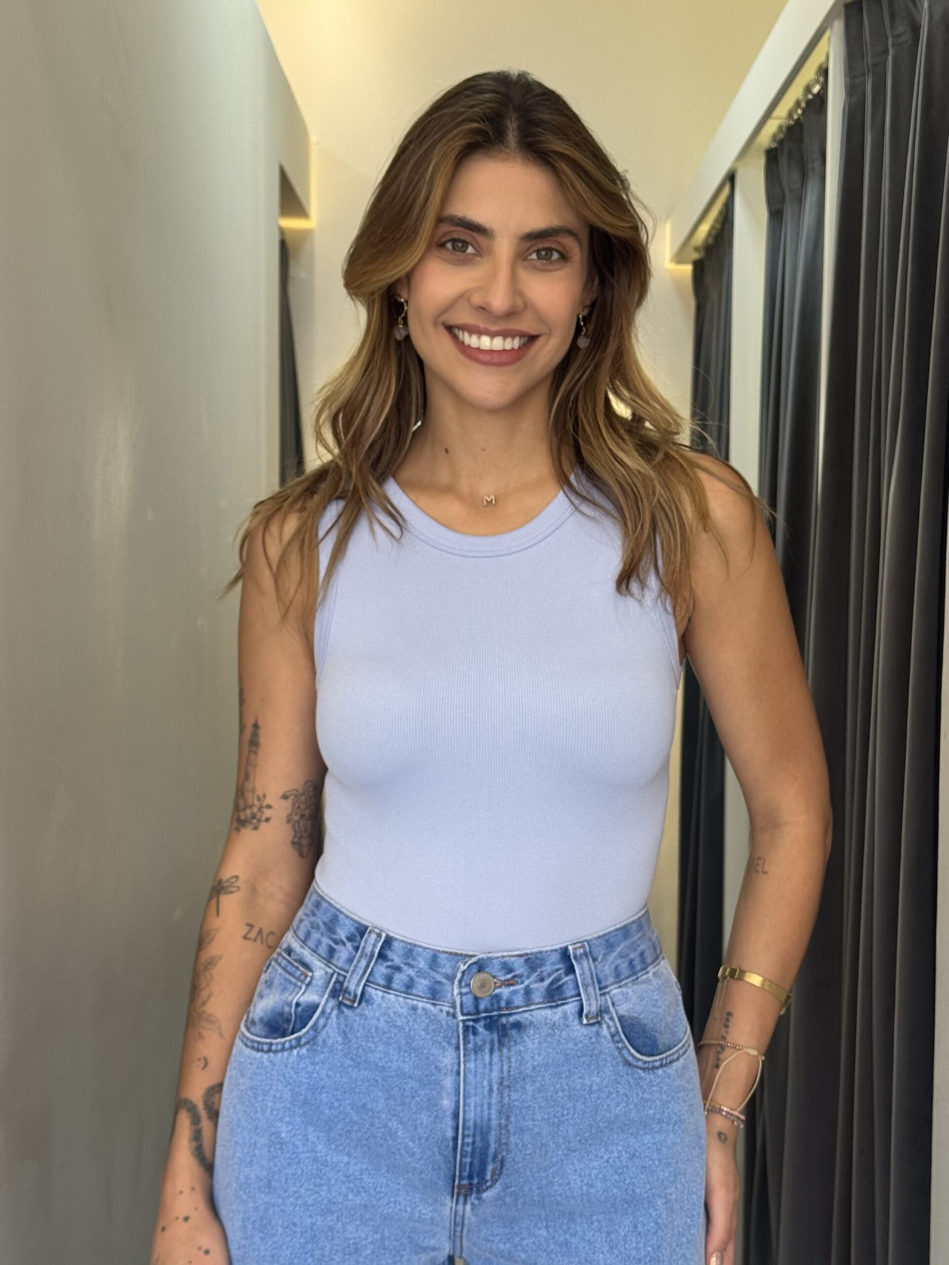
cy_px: 632
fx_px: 1755
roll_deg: +0.2
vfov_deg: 39.7
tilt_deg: -5.1
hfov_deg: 30.3
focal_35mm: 48
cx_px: 474
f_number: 1.78
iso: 80
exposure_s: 1/60
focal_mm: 6.76
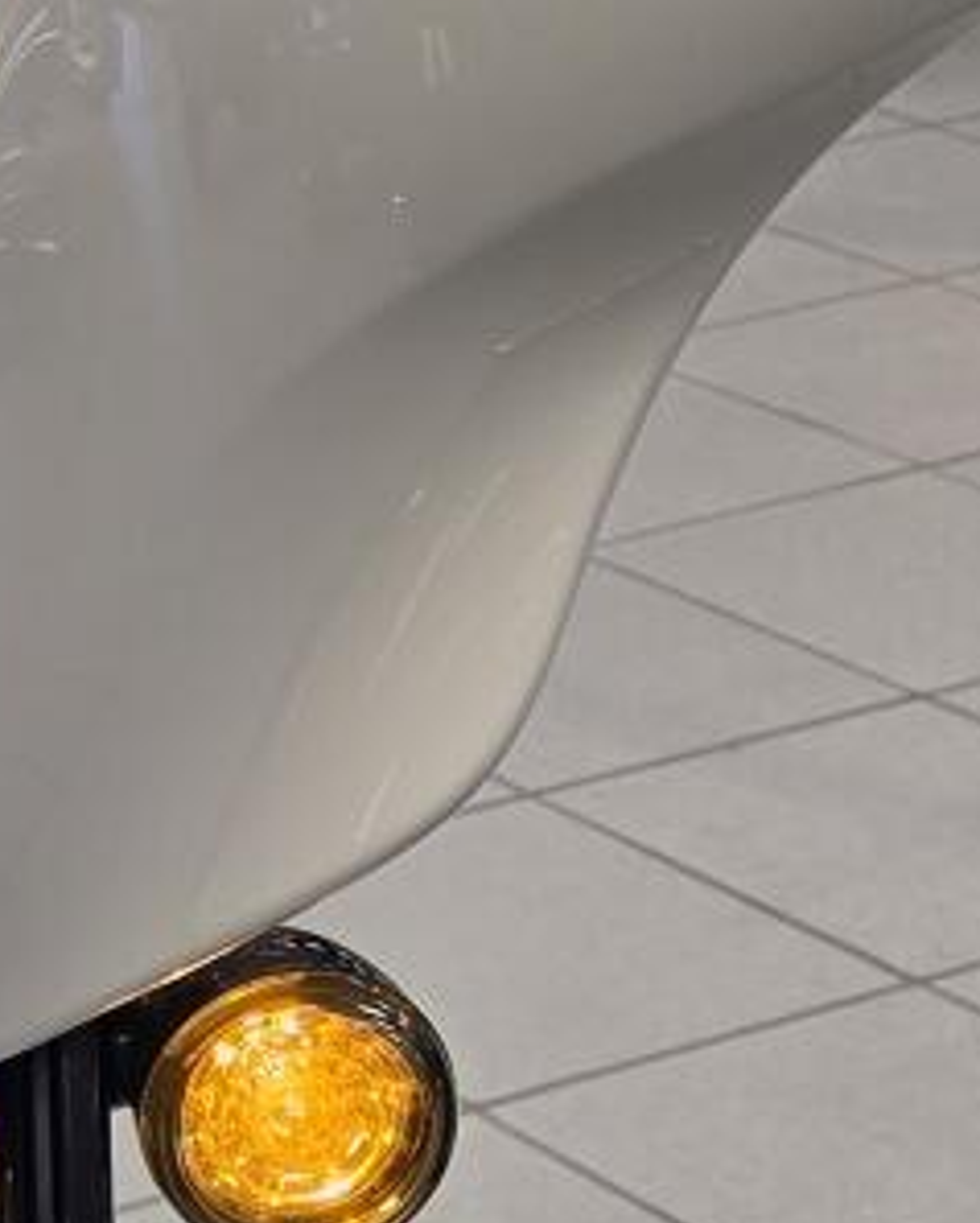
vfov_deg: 12.7
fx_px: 5469
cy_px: 976
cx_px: -737
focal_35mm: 151
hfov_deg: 9.8
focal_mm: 6.25
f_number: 1.7
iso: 32
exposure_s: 1/61
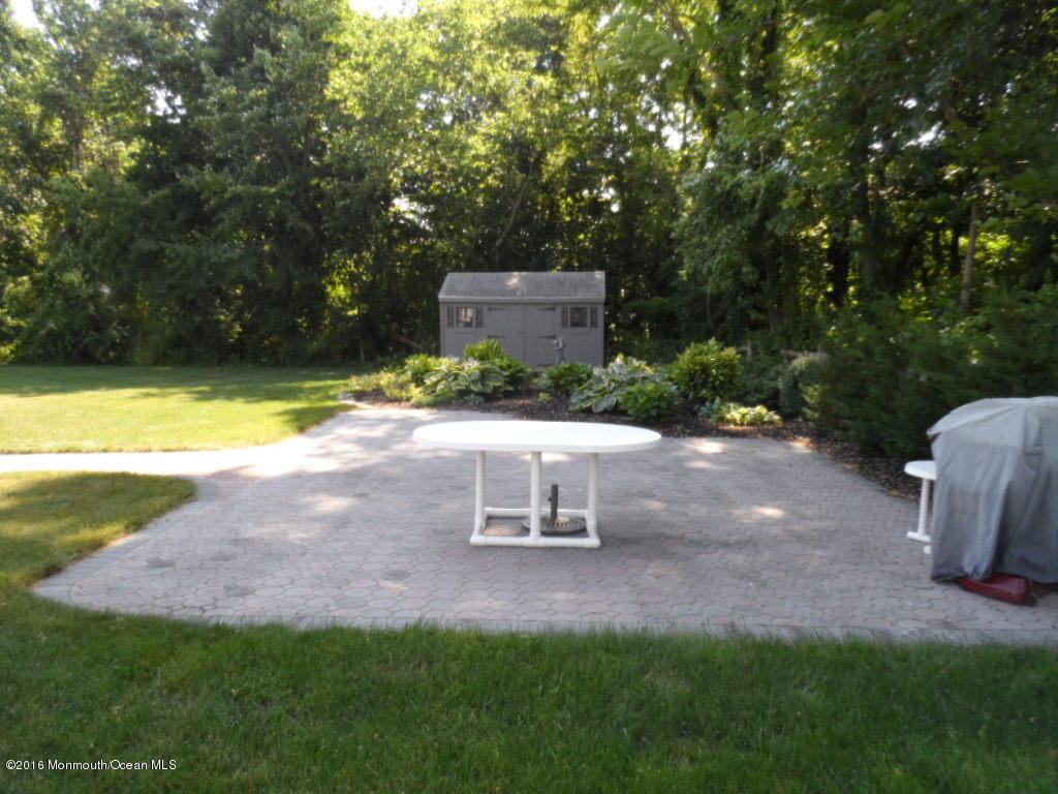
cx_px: 529
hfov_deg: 67.3
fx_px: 795
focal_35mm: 26
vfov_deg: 53.1
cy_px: 397
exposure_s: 1/125
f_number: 3.2
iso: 80
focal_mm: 4.3
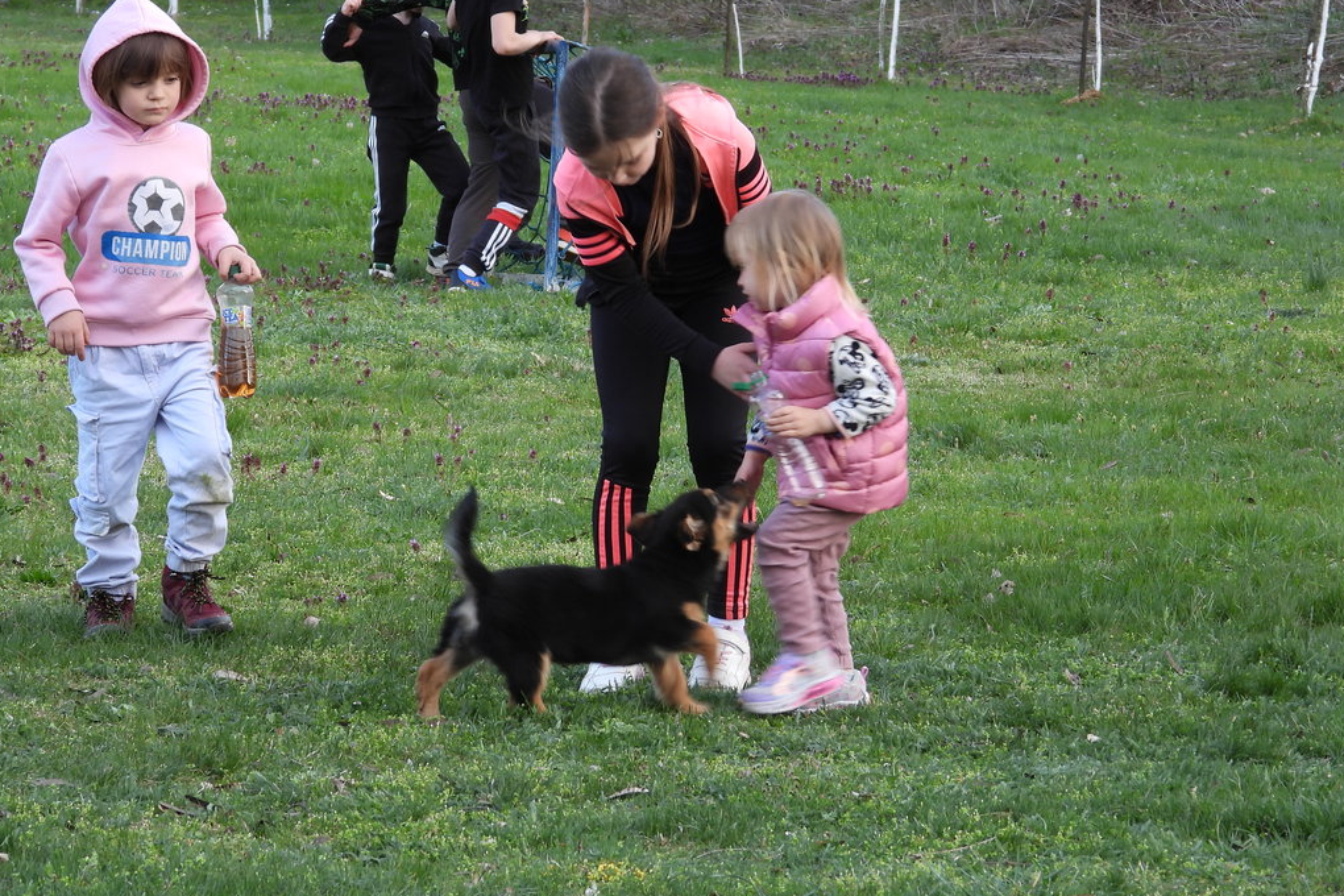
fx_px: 7765
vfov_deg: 6.6
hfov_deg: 9.9
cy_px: 401
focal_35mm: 208
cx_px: 593
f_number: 4
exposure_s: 1/80
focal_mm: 30.5
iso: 100
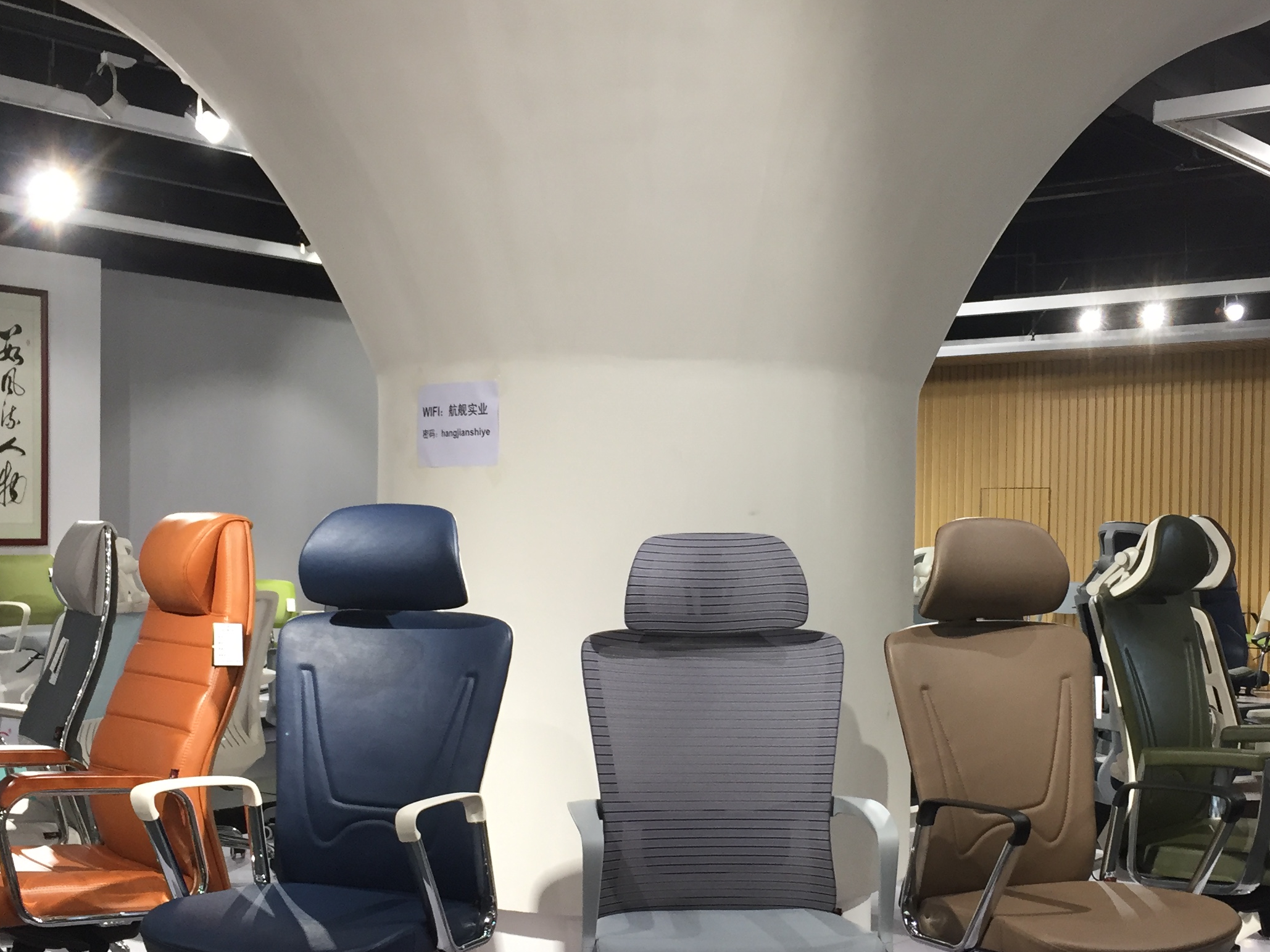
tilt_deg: -0.3
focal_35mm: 46
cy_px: 555
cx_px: 724
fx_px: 1687
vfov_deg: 31.5
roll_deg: -1.4
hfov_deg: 41.2
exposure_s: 1/33
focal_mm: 4.15
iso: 40
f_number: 2.2
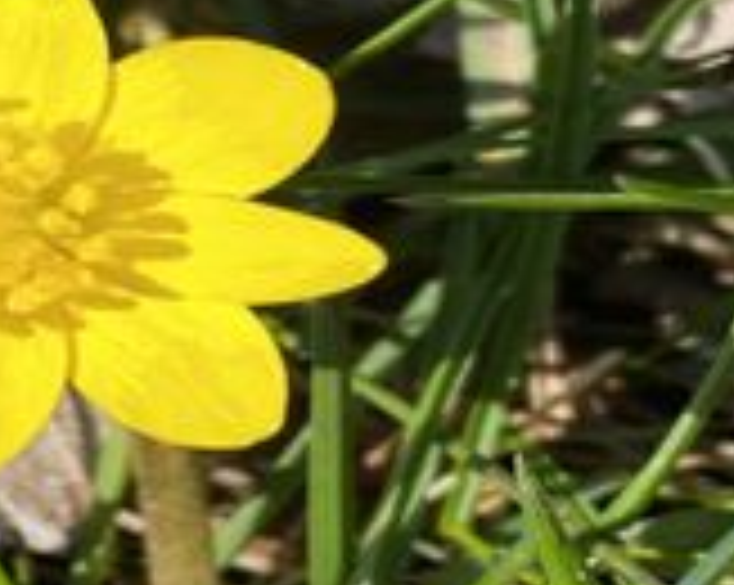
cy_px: 130
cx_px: 9
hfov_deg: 16.1
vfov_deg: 13.1
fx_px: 2539
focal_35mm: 117
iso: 32
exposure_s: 1/982
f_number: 1.8
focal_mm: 4.25
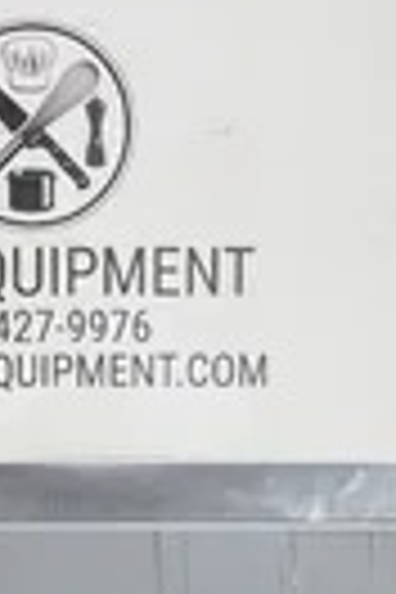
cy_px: 801
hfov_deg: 11.6
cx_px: 70
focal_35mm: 118
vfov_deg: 16.3
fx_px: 1947
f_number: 3.5
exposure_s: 1/40
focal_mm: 14.4
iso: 640
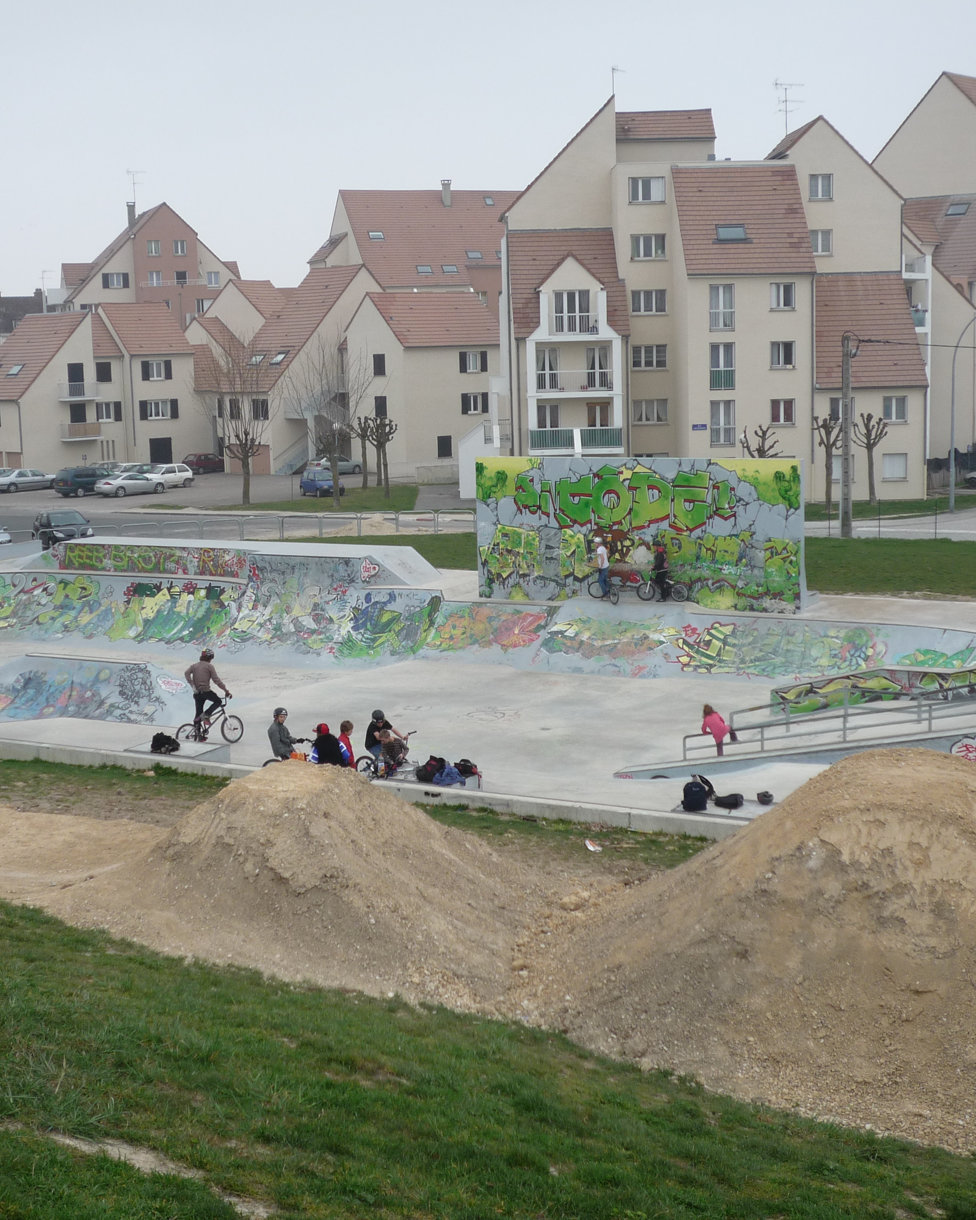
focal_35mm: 51
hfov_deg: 29.7
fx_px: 1842
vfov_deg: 36.7
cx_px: 452
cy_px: 609
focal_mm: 6.8
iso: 100
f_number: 4
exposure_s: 1/125
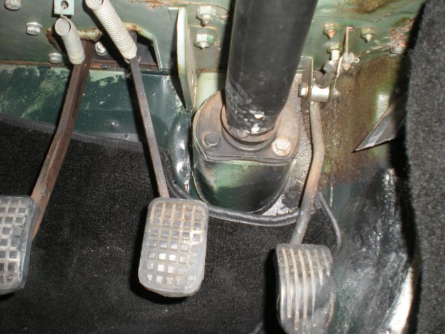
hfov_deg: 49.0
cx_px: 222
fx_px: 489
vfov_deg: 37.7
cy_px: 167
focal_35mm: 38
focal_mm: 6.3
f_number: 3.1
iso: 68
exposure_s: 1/60
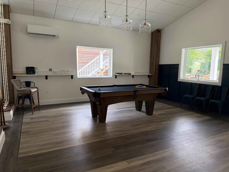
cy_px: 86
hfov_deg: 71.6
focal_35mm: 24
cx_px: 114
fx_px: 159
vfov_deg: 56.8
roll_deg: -1.3
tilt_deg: -6.8
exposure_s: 1/178
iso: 200
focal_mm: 6.76
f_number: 1.78
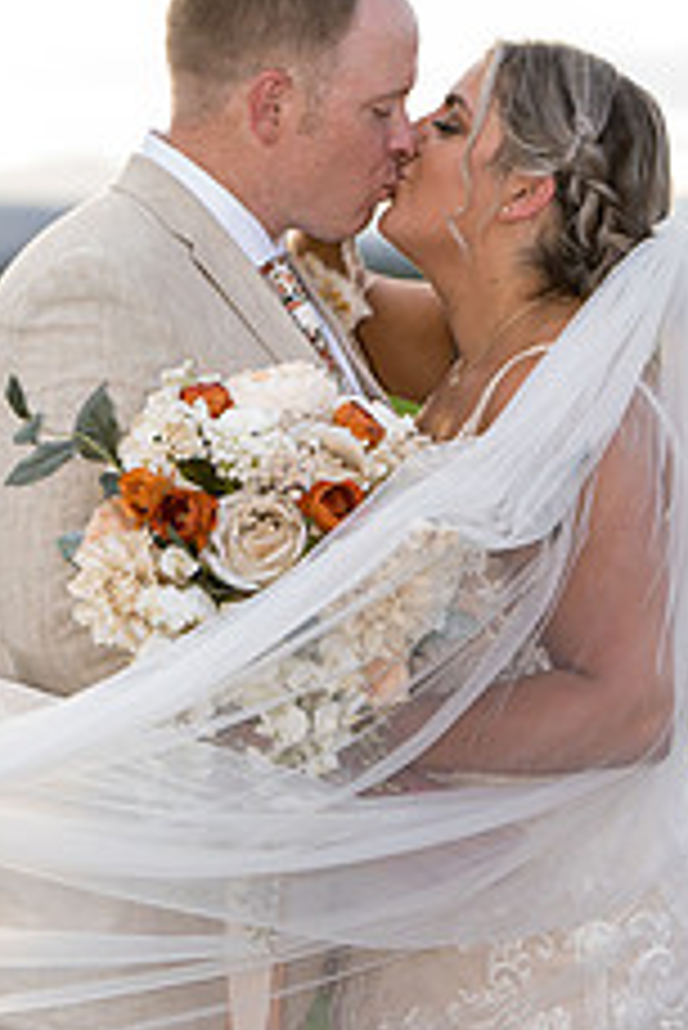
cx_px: 414
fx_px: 6526
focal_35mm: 228
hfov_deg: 6.0
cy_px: 319
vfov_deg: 9.0
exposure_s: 1/320
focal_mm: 116
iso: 800
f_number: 4
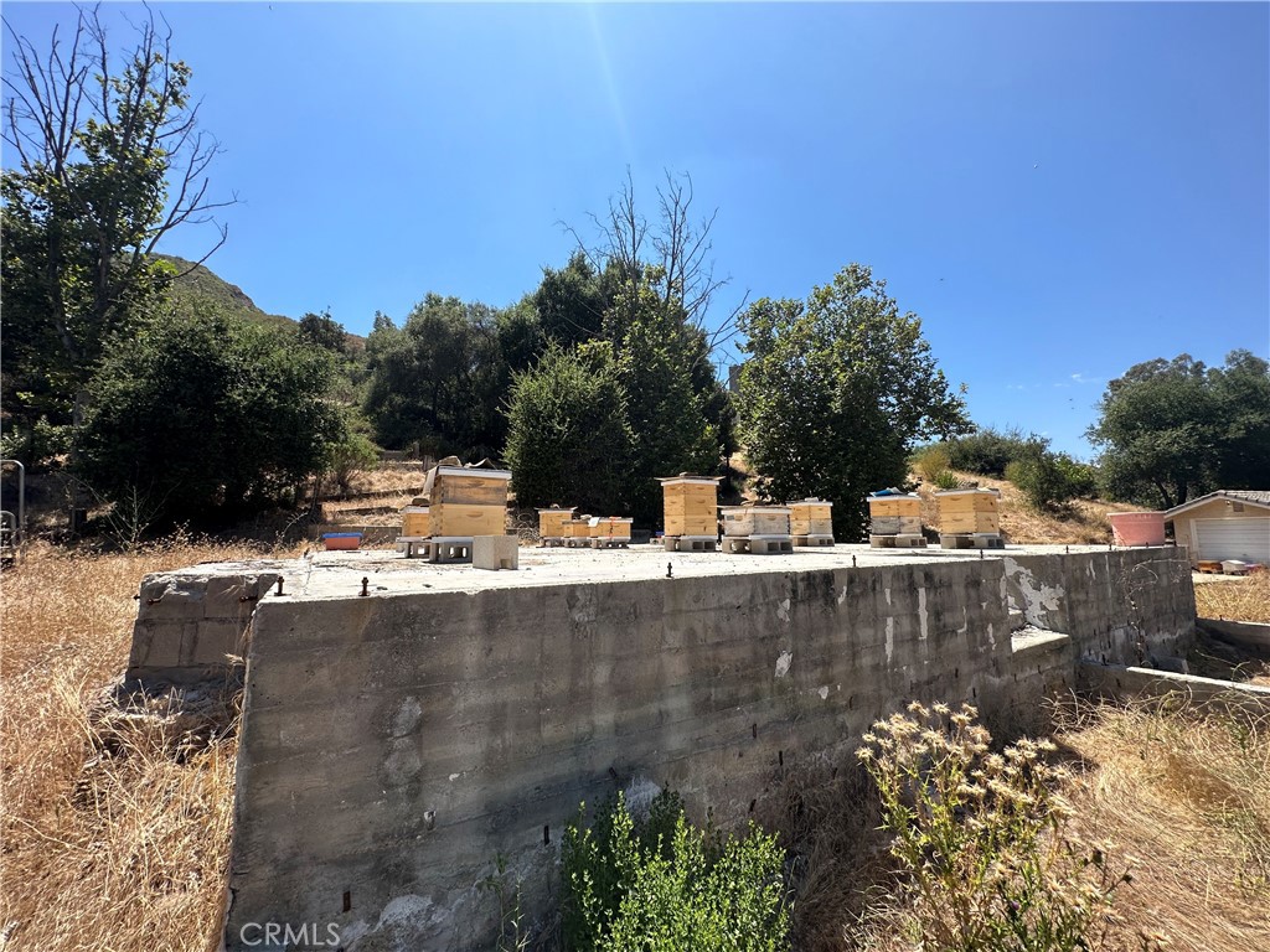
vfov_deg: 85.7
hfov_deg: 102.1
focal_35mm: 14
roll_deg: +0.2
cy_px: 476
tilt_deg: +8.0
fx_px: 514
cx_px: 635
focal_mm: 2.22
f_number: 2.2
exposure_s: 1/1553
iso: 40
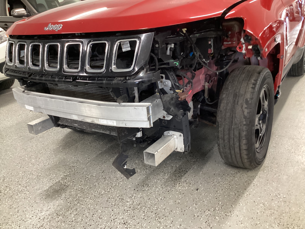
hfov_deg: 58.4
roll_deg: +4.0
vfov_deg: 45.4
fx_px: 273
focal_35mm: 31
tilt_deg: -22.1
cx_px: 152
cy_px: 114
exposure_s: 1/33
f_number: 2.4
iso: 320
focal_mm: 3.3
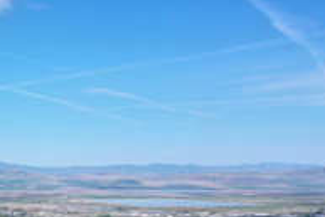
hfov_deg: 19.4
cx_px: -148
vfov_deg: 13.6
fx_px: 840
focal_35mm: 93
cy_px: 357
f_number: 5.6
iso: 100
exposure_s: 1/500
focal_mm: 10.26
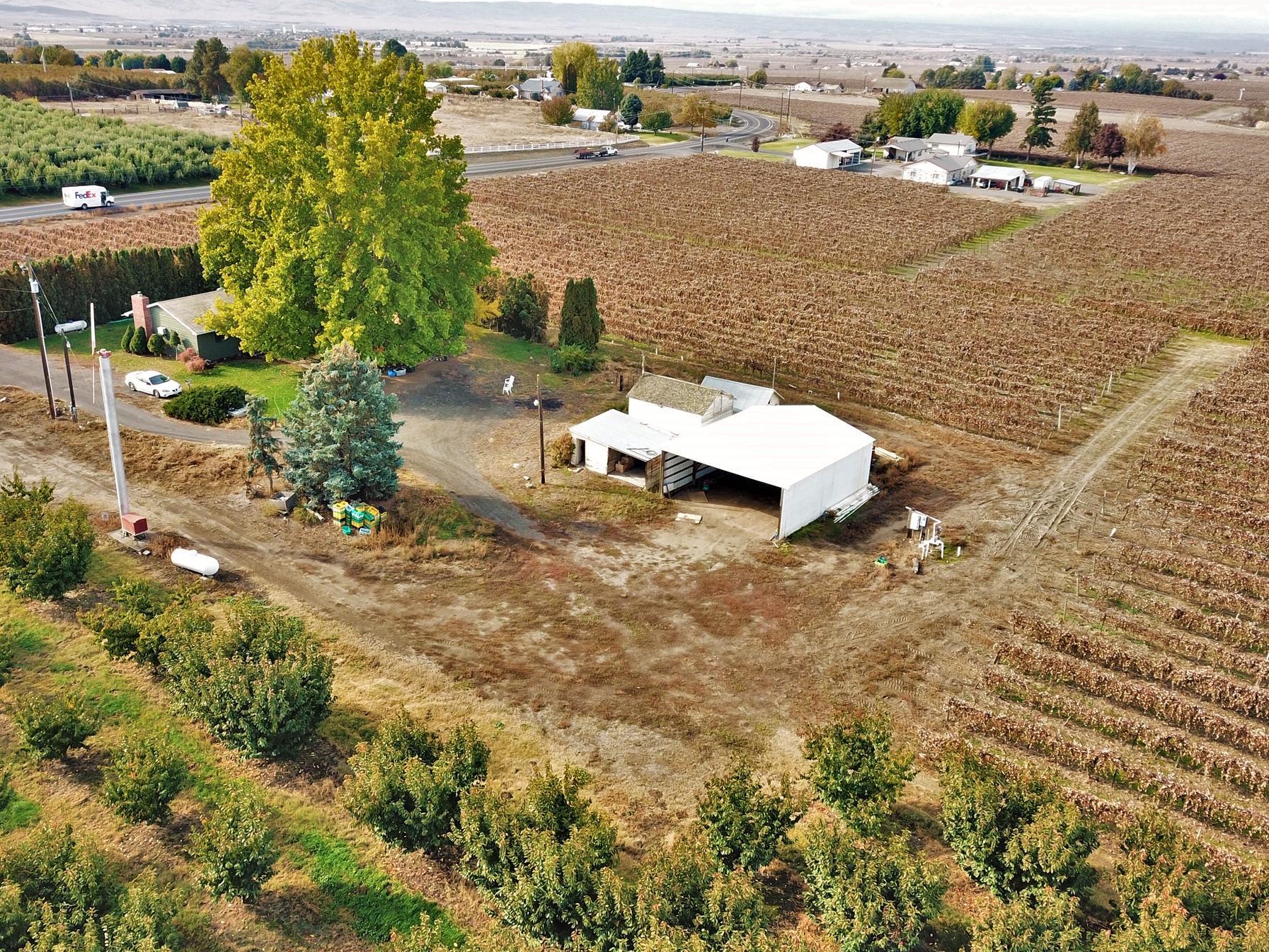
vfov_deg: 48.2
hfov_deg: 61.6
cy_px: 467
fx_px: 1063
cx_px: 585
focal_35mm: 29
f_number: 2.2
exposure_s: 1/100
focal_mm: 4.73
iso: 107
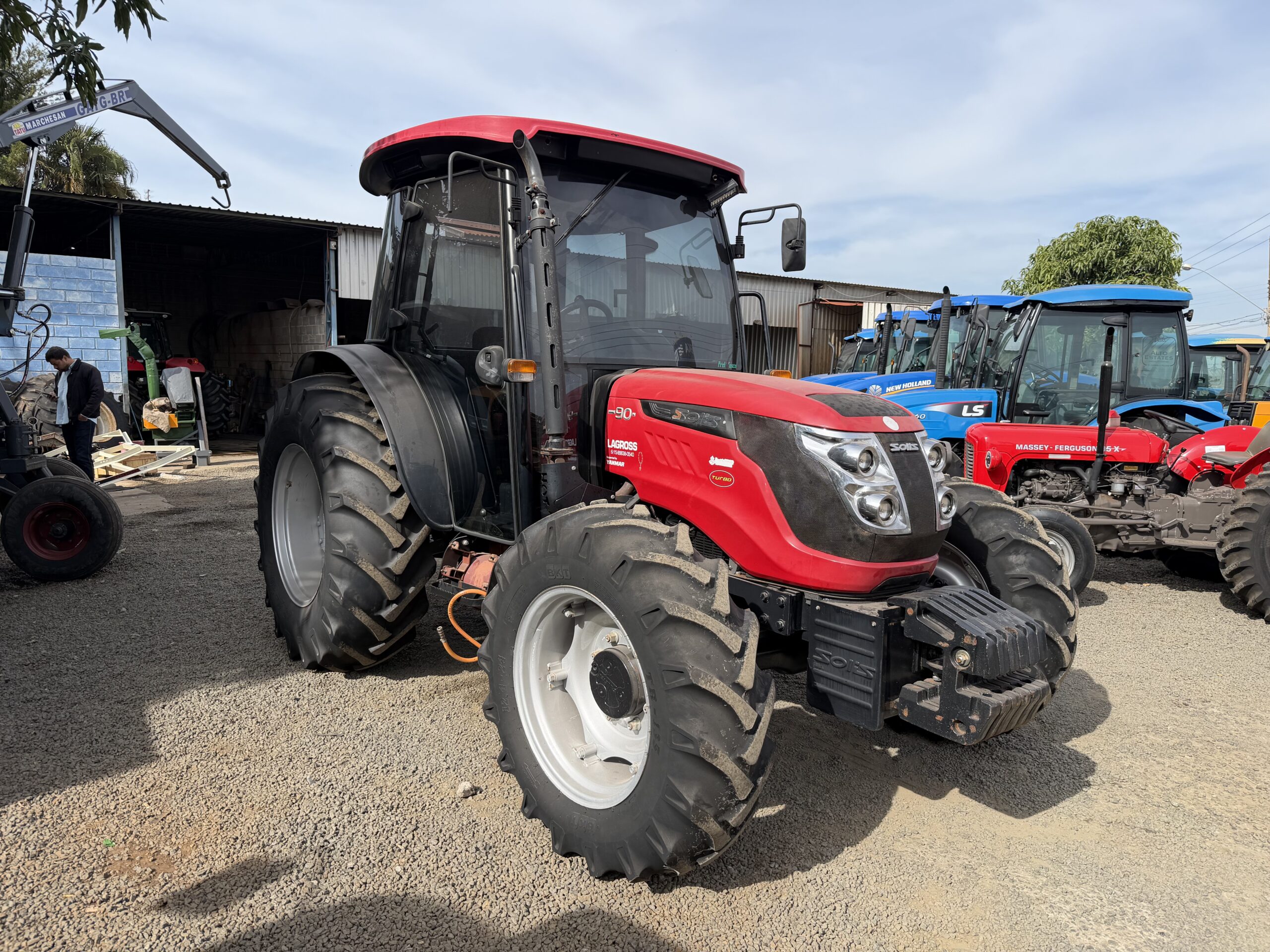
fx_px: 881
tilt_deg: -6.5
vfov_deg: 56.8
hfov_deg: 71.6
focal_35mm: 24
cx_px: 635
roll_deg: -0.3
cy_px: 476
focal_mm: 6.76
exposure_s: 1/2370
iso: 80
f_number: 1.78
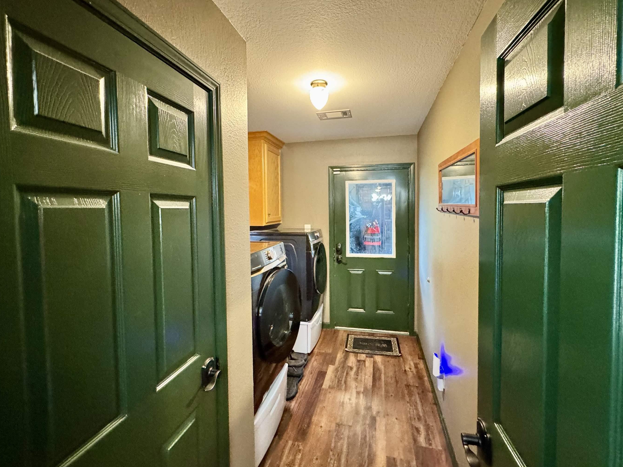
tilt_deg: -2.3
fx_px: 288
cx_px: 312
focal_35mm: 16
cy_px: 221
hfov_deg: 94.5
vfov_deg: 78.0
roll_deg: +0.9
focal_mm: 2.22
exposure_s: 1/60
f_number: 2.2
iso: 1000
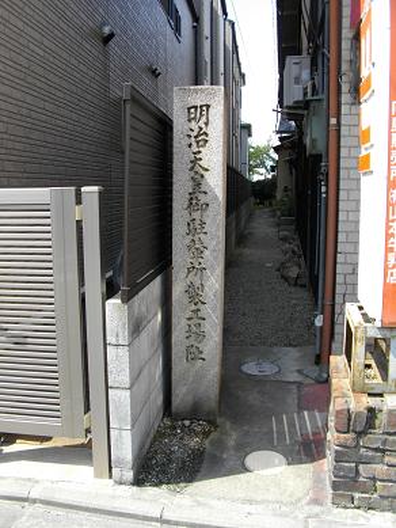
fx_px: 488
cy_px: 264
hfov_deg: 44.2
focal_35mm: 32
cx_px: 198
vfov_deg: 56.8
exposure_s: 1/160
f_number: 5.5
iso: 100
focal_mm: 5.7
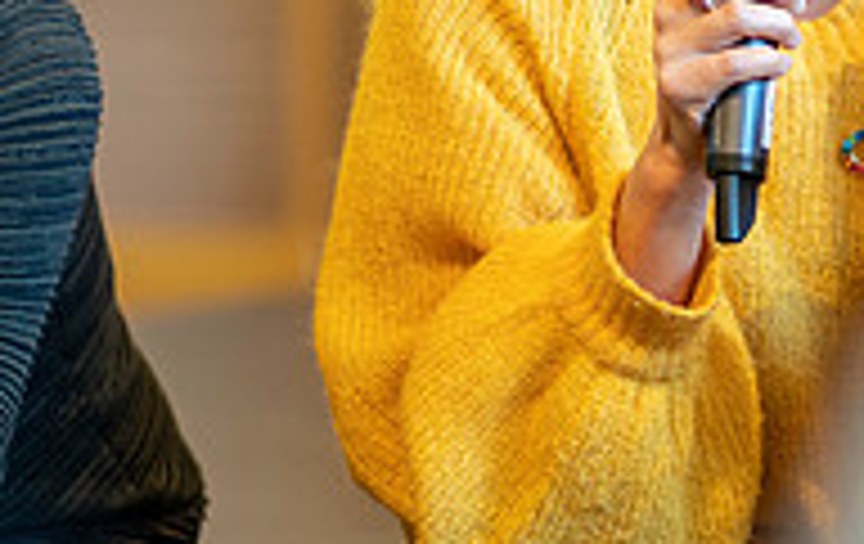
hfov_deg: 7.5
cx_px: 543
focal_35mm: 281
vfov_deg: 4.7
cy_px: 196
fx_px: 6632
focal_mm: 85
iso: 1000
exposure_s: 1/250
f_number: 1.8
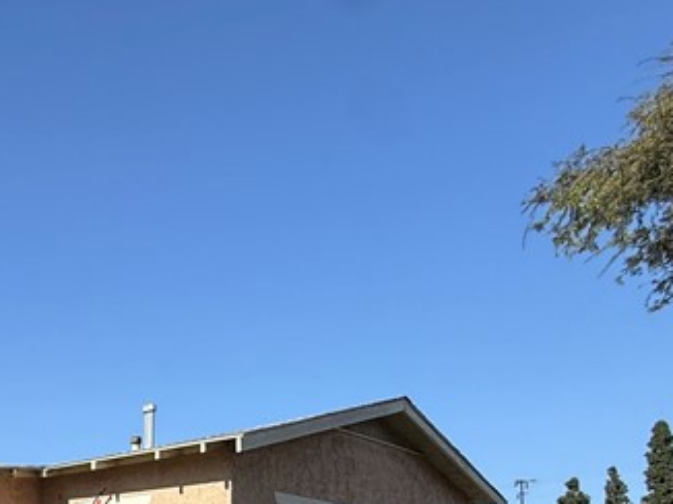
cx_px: -74
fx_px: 855
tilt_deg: +1.7
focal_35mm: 44
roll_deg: -0.1
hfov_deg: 36.2
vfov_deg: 28.8
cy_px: 593
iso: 50
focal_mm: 2.22
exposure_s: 1/1901
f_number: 2.2
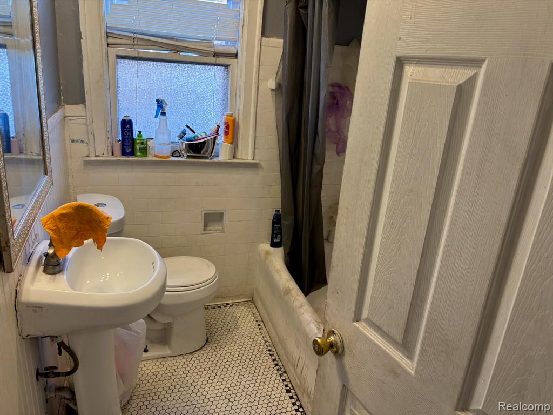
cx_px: 276
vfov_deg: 53.1
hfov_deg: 67.3
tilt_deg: -19.7
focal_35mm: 26
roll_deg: -5.2
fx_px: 415
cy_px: 208
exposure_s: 1/60
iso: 80
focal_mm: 5.96
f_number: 1.6
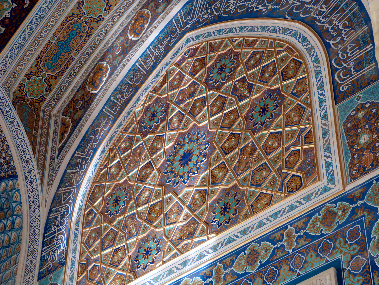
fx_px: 920
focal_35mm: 84
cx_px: 190
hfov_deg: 23.3
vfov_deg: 17.6
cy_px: 142
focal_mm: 15.1
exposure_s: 1/250
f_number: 3.4
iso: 320
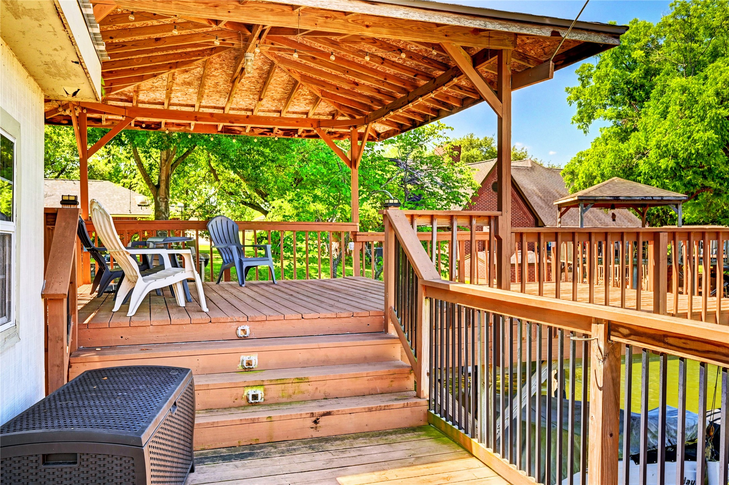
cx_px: 364
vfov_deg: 43.5
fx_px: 607
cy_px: 242
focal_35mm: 30
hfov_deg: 62.0
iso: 400
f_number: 8
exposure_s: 1/125
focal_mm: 30
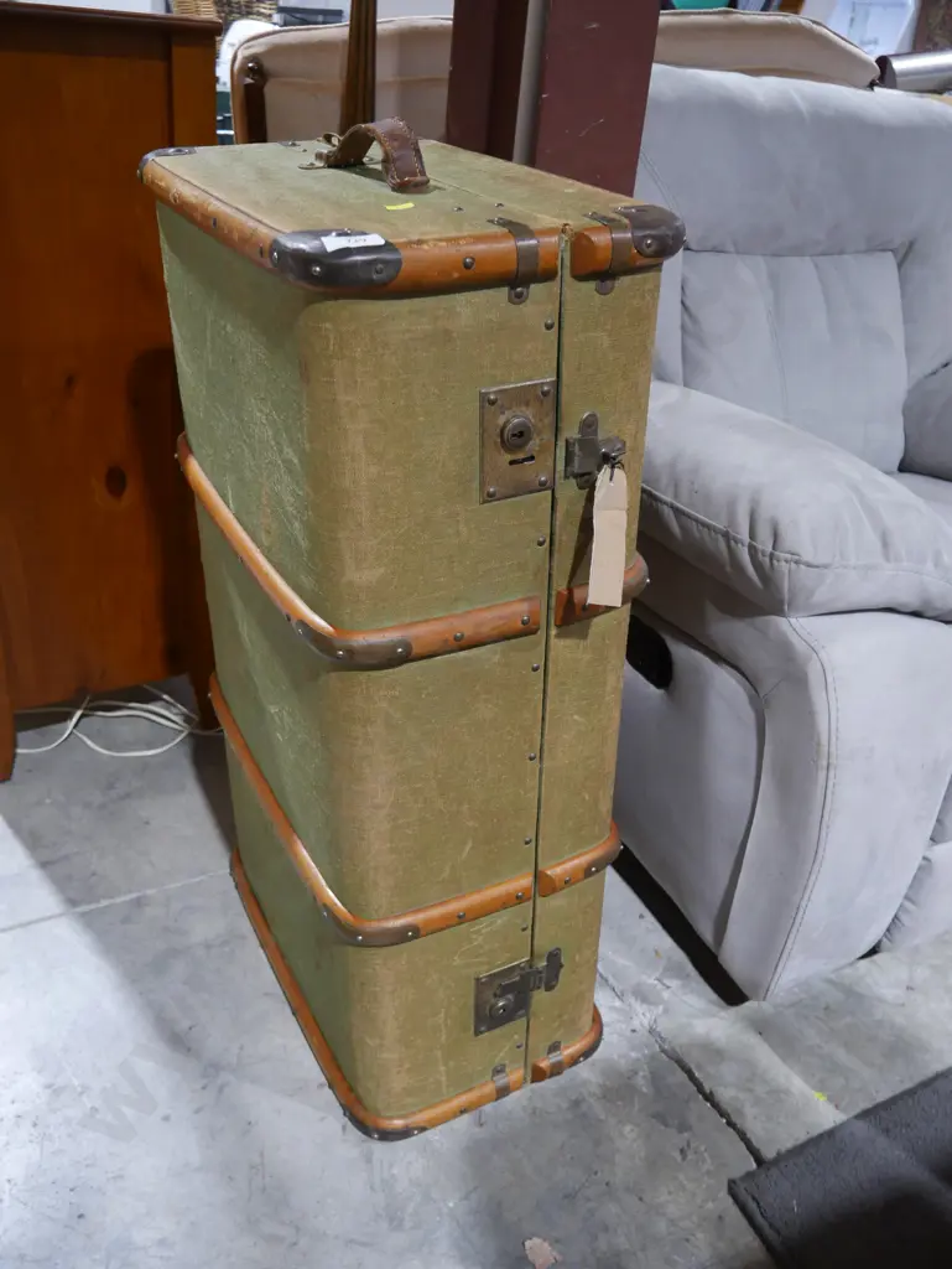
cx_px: 476
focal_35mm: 30
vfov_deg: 59.9
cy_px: 634
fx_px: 1099
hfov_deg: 46.8
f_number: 3.6
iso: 800
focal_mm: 15
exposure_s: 1/60
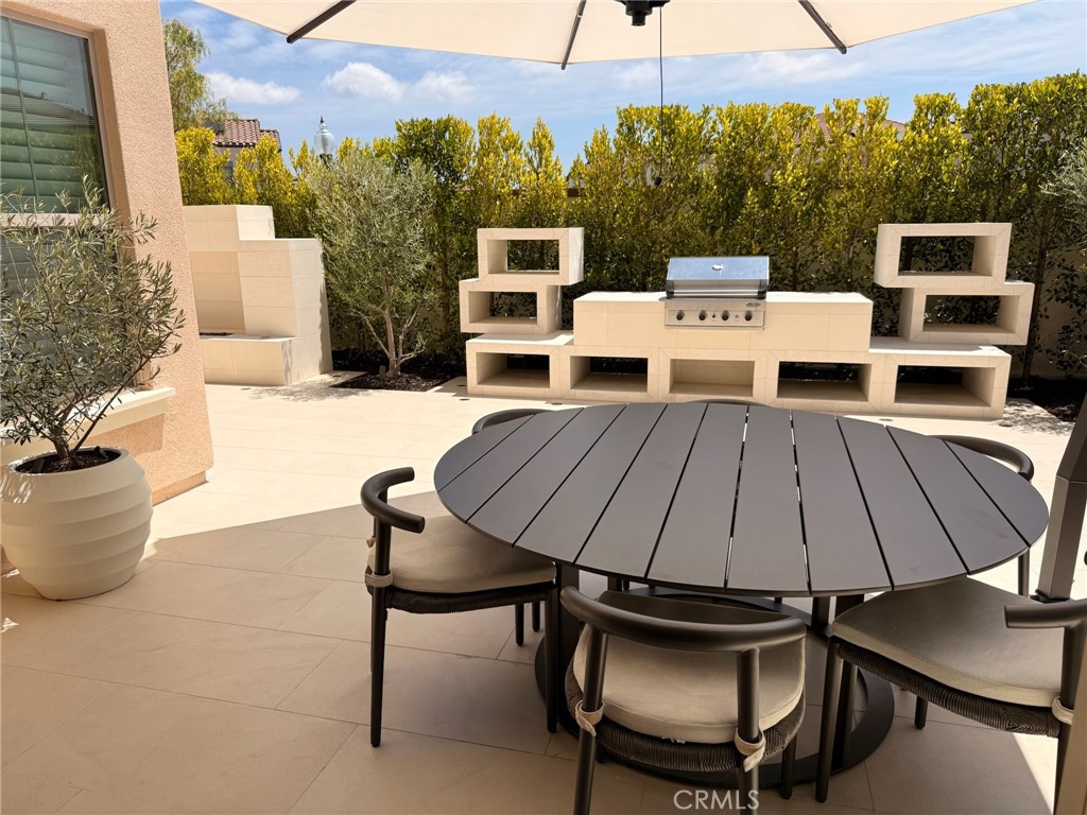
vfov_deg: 56.8
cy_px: 408
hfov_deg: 71.6
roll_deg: -0.3
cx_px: 544
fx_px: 754
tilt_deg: -14.2
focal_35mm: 24
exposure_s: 1/4405
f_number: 1.78
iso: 100
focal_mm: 6.76
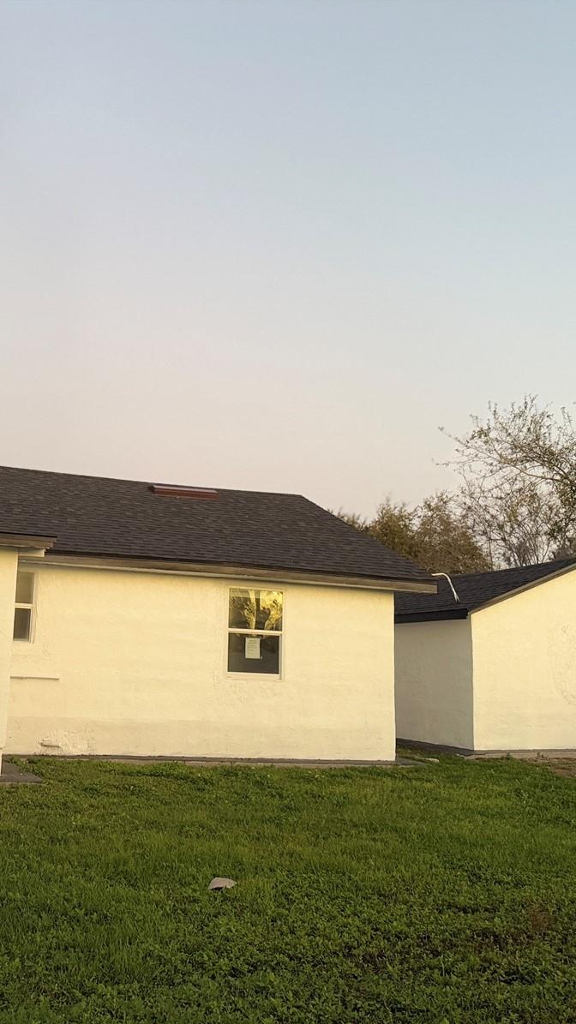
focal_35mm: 35
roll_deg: -2.5
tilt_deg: +8.1
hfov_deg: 32.9
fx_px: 951
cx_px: 123
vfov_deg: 56.6
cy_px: 512
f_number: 1.78
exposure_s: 1/60
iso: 250
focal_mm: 6.76
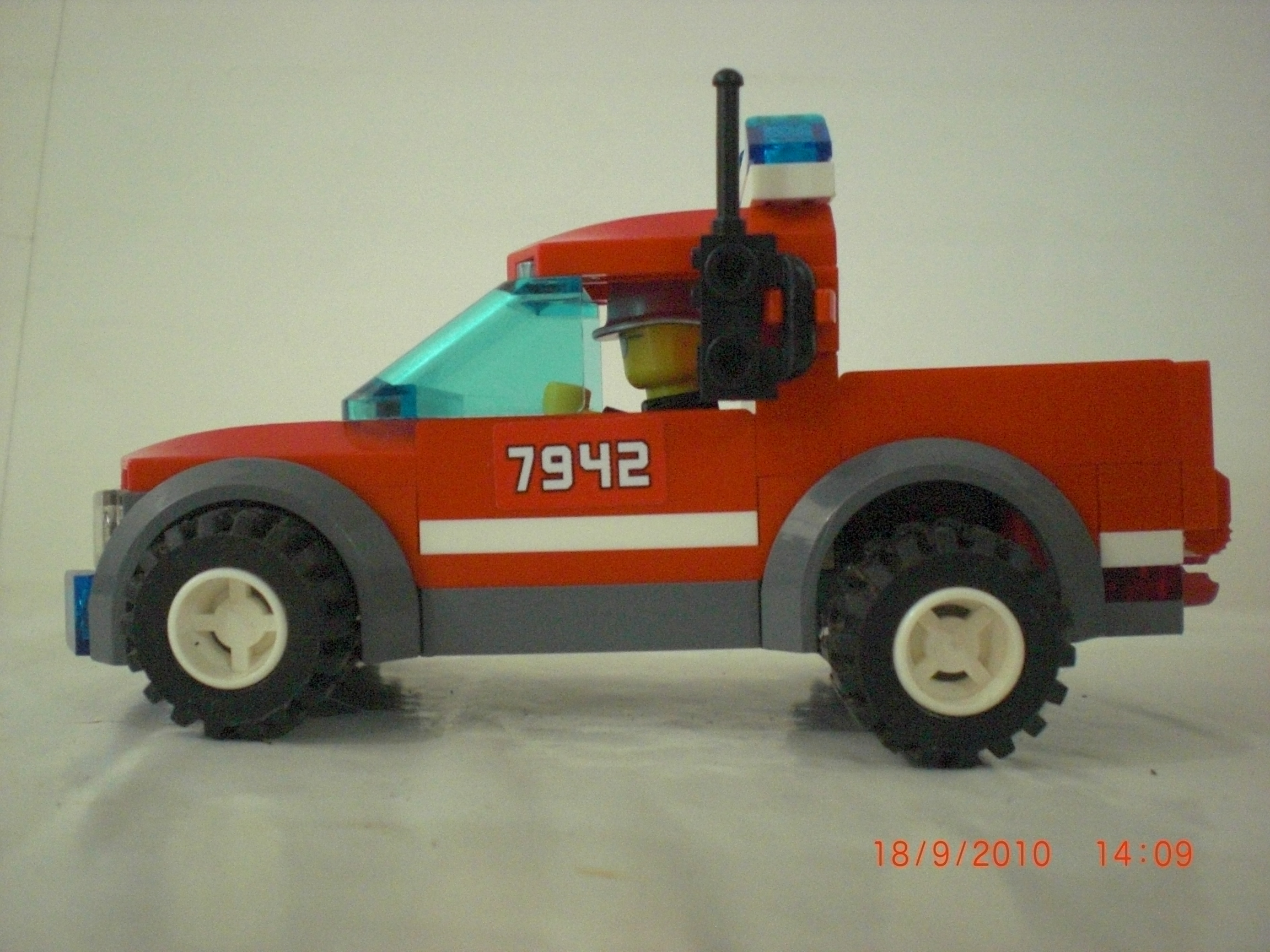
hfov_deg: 49.0
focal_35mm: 38
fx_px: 1394
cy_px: 476
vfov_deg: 37.7
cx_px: 635
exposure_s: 1/13
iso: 800
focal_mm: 6.3
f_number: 3.1
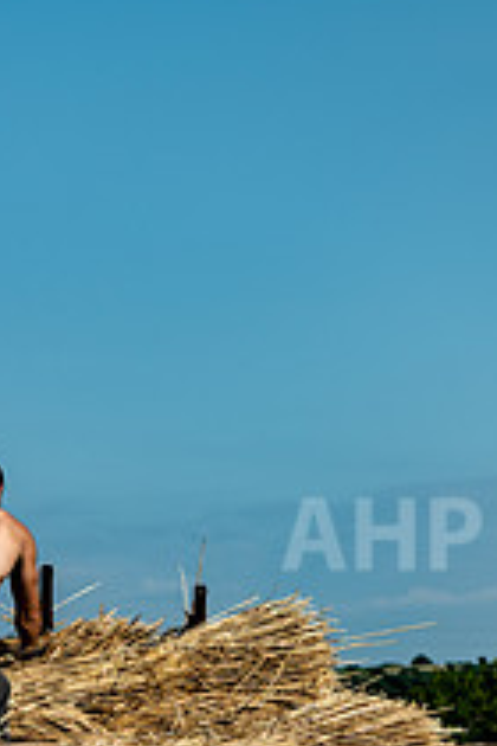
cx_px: 32
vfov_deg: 13.5
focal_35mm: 150
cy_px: 774
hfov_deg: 9.1
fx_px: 3106
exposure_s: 1/1000
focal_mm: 70
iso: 64
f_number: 5.6
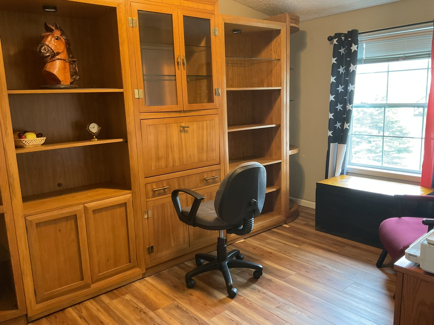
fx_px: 364
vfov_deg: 48.2
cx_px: 217
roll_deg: +1.2
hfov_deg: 61.7
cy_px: 162
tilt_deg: -11.0
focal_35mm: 29
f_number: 1.8
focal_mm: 3
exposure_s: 1/40
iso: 320
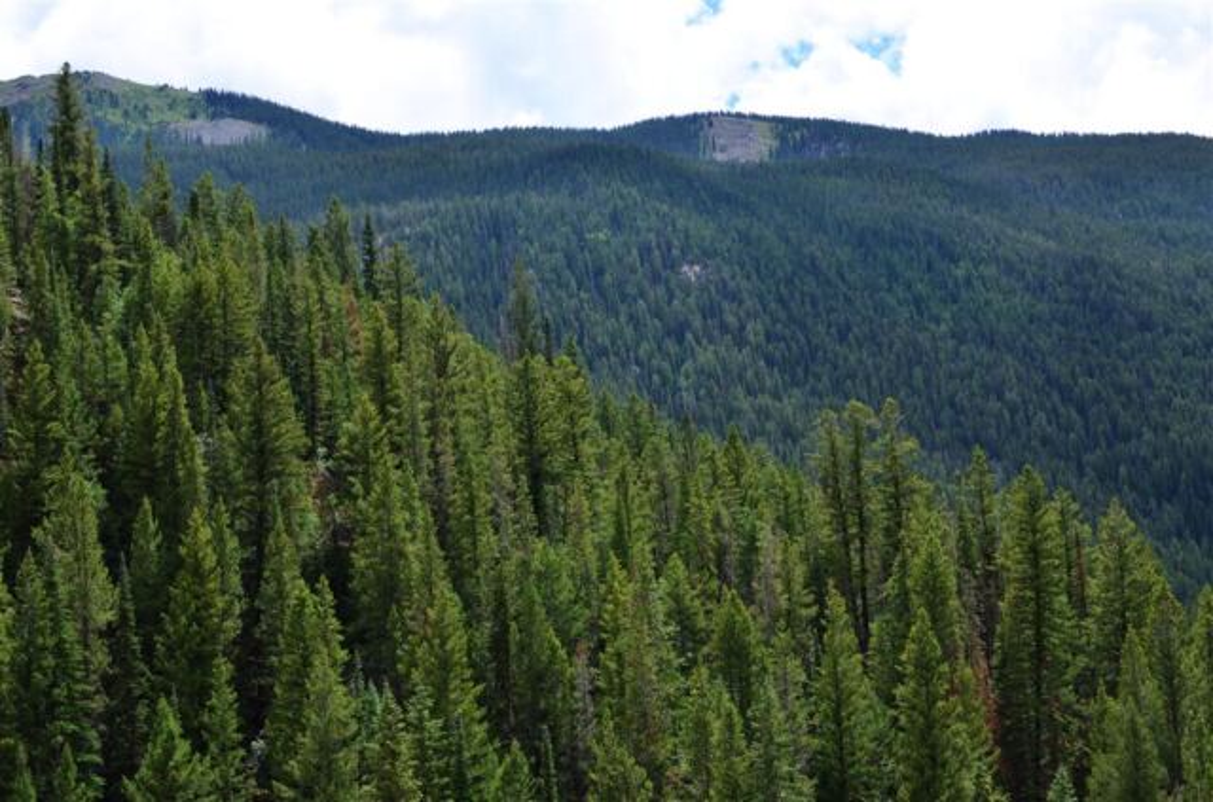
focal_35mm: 52
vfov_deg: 25.6
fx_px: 1764
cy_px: 401
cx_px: 606
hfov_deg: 37.9
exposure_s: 1/250
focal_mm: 35
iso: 100
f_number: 8
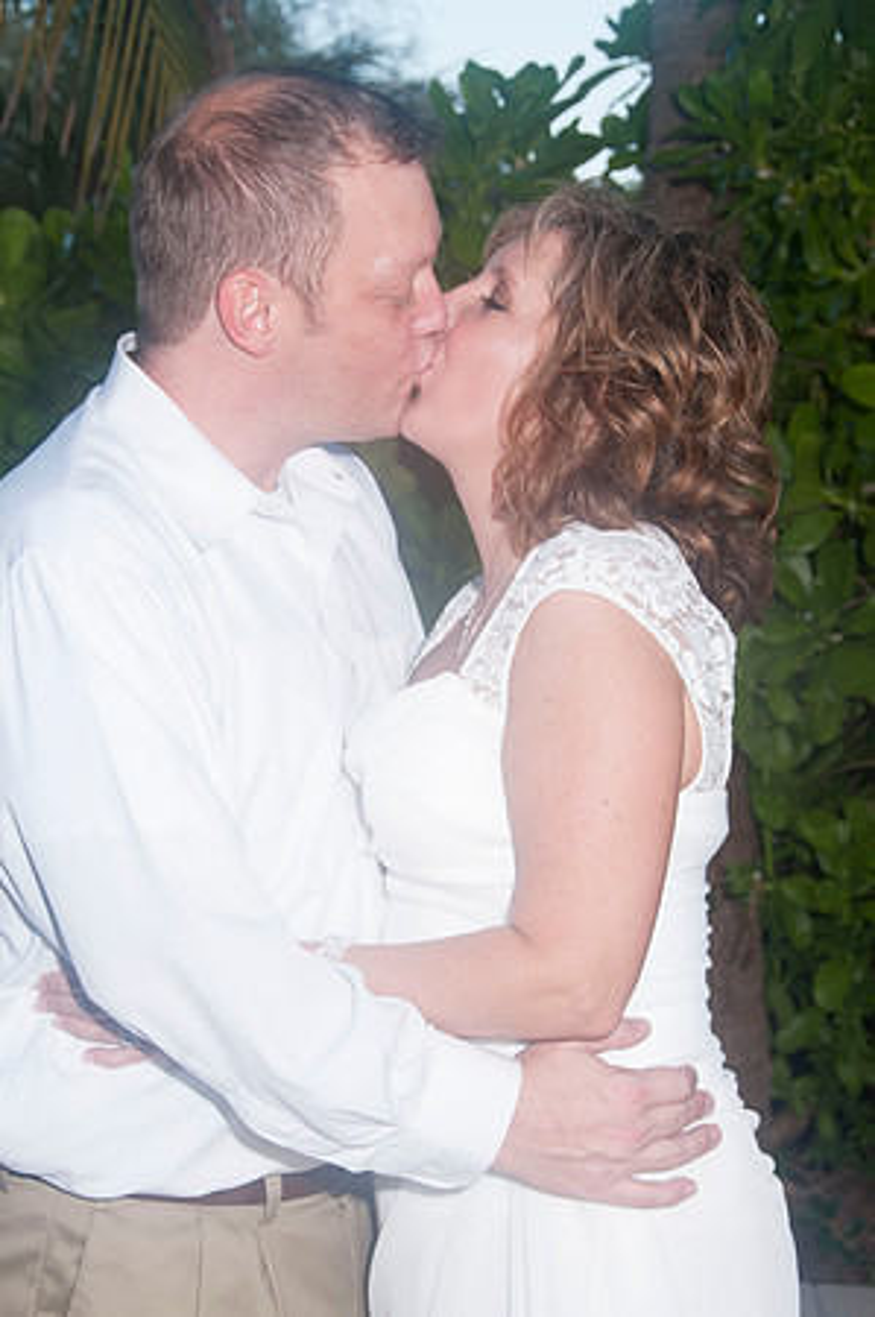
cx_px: 438
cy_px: 658
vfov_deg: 27.0
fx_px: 2740
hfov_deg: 18.1
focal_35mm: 75
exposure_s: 1/125
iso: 200
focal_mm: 50
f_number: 9
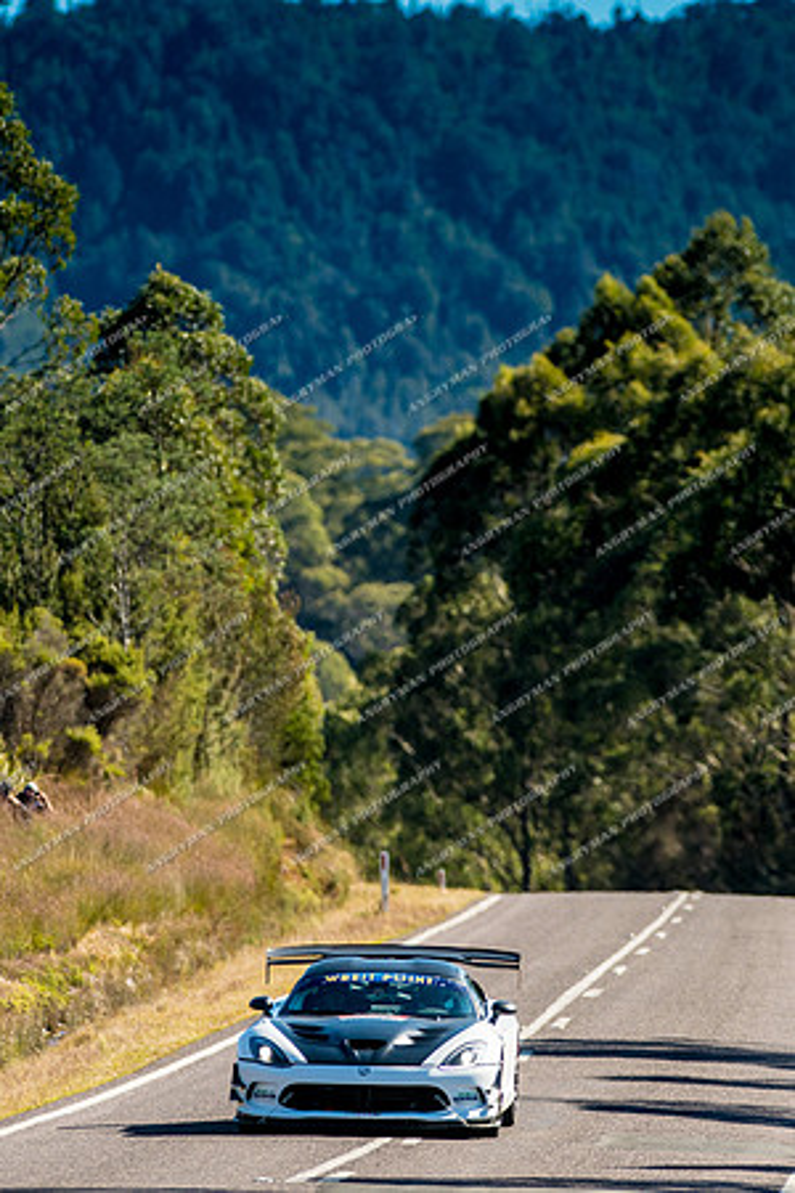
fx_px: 14905
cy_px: 596
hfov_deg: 3.1
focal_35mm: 450
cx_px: 398
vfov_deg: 4.6
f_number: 4
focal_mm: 300
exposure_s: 1/4000
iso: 250
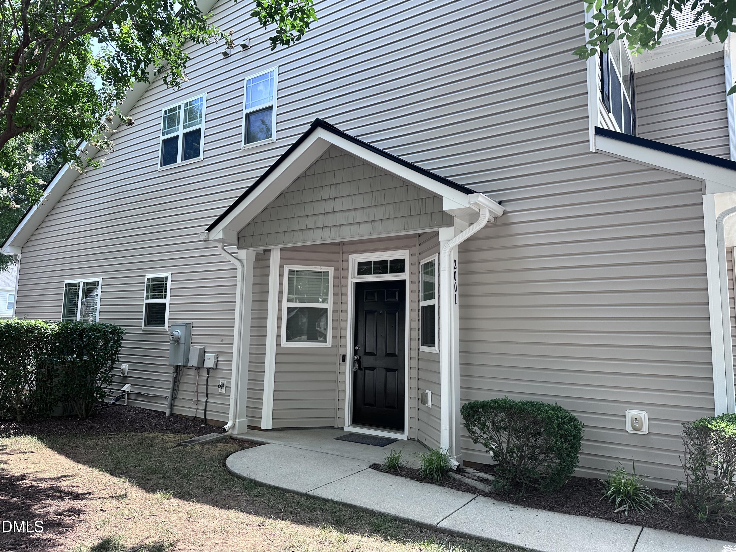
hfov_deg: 71.6
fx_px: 510
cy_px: 276
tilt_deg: +7.9
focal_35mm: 24
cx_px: 368
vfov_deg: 56.8
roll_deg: -1.1
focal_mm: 6.86
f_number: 1.78
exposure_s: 1/903
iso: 80
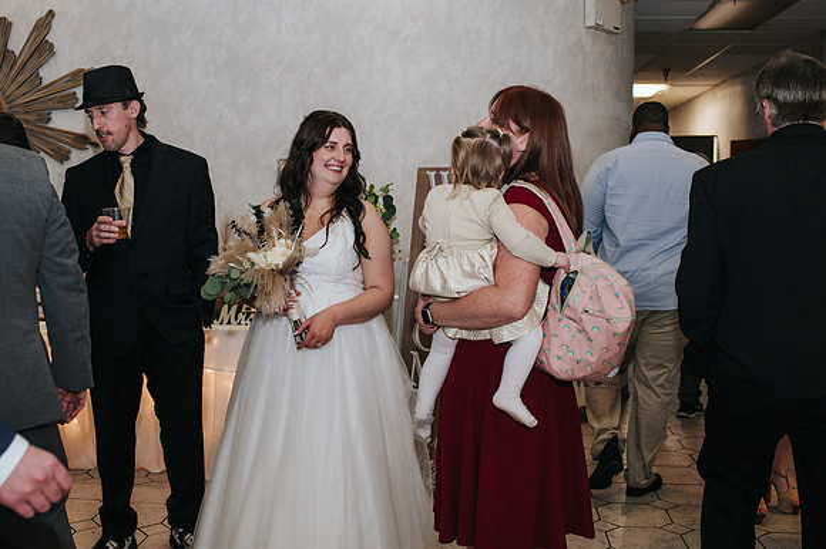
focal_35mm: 39
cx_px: 384
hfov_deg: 49.2
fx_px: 902
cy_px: 267
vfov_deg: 33.9
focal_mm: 35
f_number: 3.2
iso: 800
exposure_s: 1/200
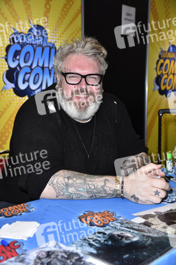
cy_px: 132
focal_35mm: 50
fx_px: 367
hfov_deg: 26.9
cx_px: 88
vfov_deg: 39.6
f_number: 4.5
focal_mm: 50
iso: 400
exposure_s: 1/160
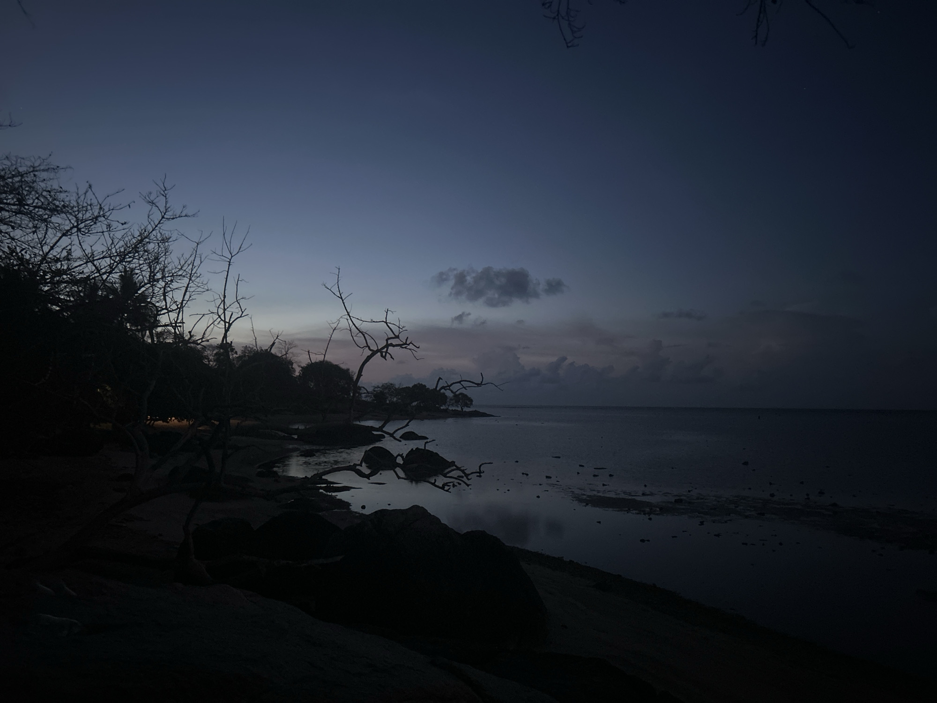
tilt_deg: +4.0
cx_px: 468
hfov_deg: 67.3
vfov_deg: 53.1
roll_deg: -0.5
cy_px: 352
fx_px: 704
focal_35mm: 26
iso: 2000
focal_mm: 5.7
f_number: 1.5
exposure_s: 1/15
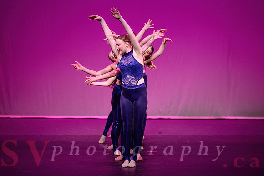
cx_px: 132
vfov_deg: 7.3
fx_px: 1376
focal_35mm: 188
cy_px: 88
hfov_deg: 11.0
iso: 1600
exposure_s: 1/400
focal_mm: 185
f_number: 2.8
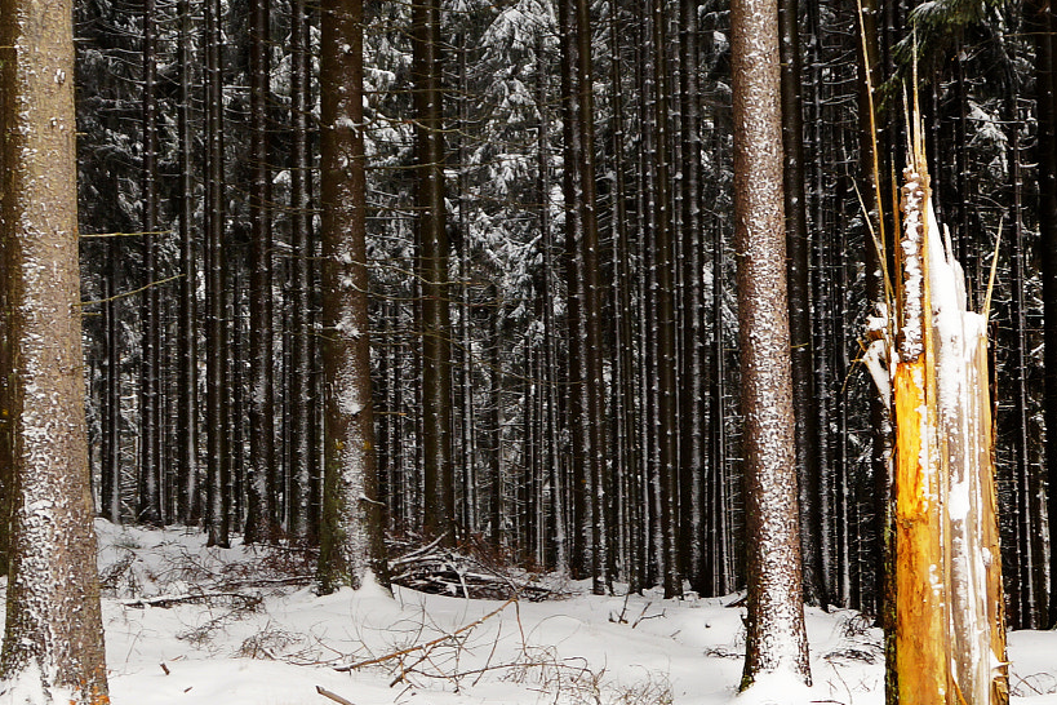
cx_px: 579
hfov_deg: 22.6
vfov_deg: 15.2
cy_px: 367
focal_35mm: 90
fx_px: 2642
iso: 100
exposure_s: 1/50
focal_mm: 24
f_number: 5.6
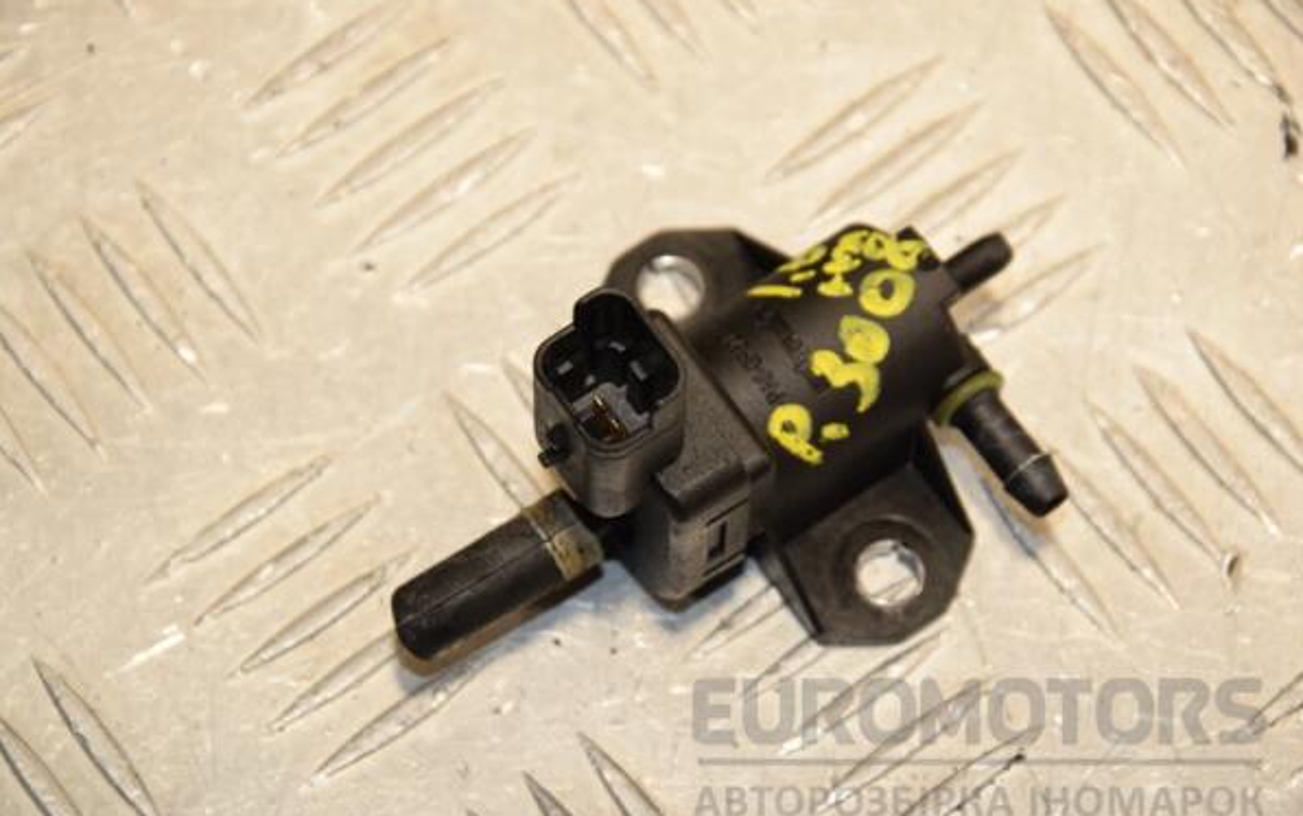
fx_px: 5738
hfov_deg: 13.0
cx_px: 652
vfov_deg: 8.1
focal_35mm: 162
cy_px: 420
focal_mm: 105
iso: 800
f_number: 8
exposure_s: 1/200
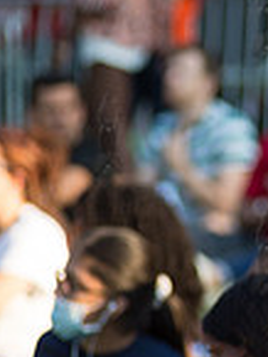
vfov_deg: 3.3
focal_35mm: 597
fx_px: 6154
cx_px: 583
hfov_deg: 2.5
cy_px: 132
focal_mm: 155
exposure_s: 1/500
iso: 200
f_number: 4
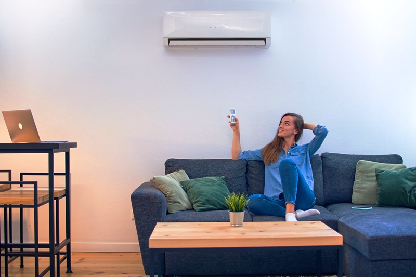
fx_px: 520
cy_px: 138
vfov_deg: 29.9
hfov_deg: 43.6
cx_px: 208
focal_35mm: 45
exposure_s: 1/80
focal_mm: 30
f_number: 1.4
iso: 200
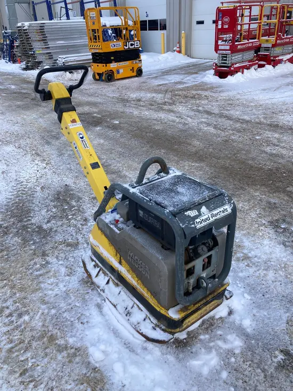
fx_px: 316
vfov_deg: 63.4
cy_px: 196
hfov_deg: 49.8
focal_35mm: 28
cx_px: 146
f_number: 1.8
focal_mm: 3.99
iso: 20
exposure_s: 1/384
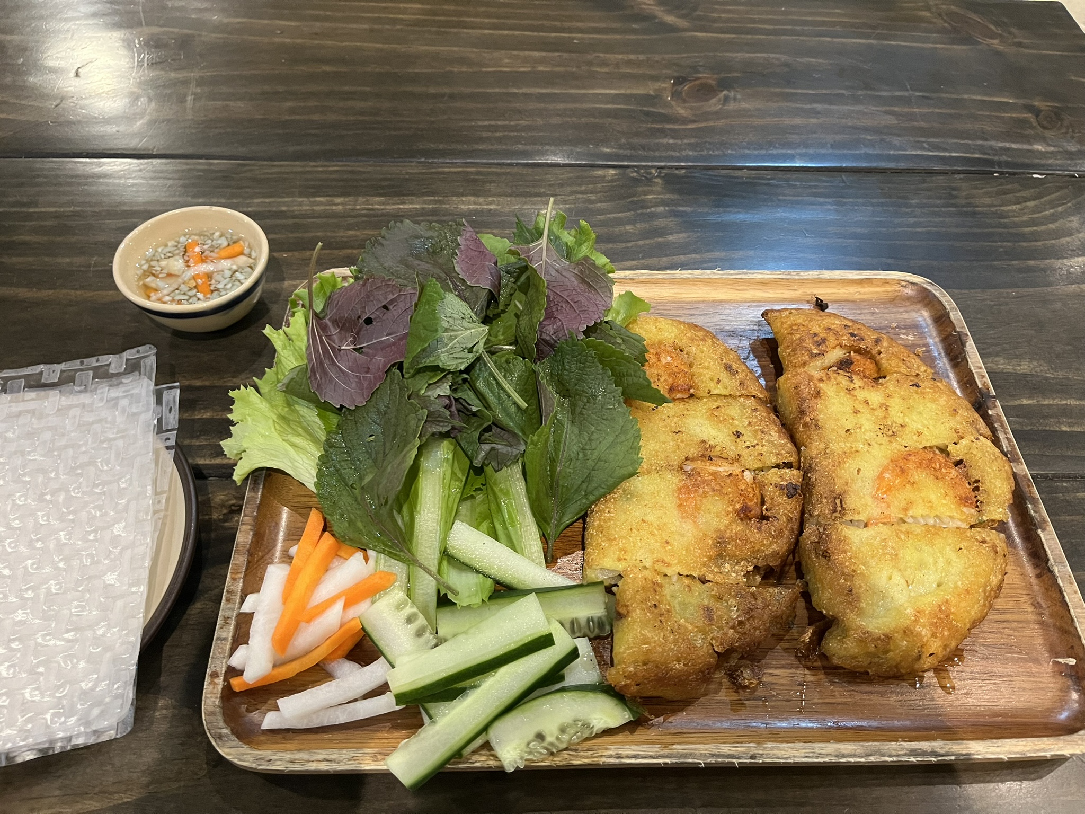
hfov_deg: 67.3
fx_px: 815
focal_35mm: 26
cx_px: 542
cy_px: 407
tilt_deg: -53.3
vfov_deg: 53.1
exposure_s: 1/50
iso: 500
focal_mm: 5.1
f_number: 1.6
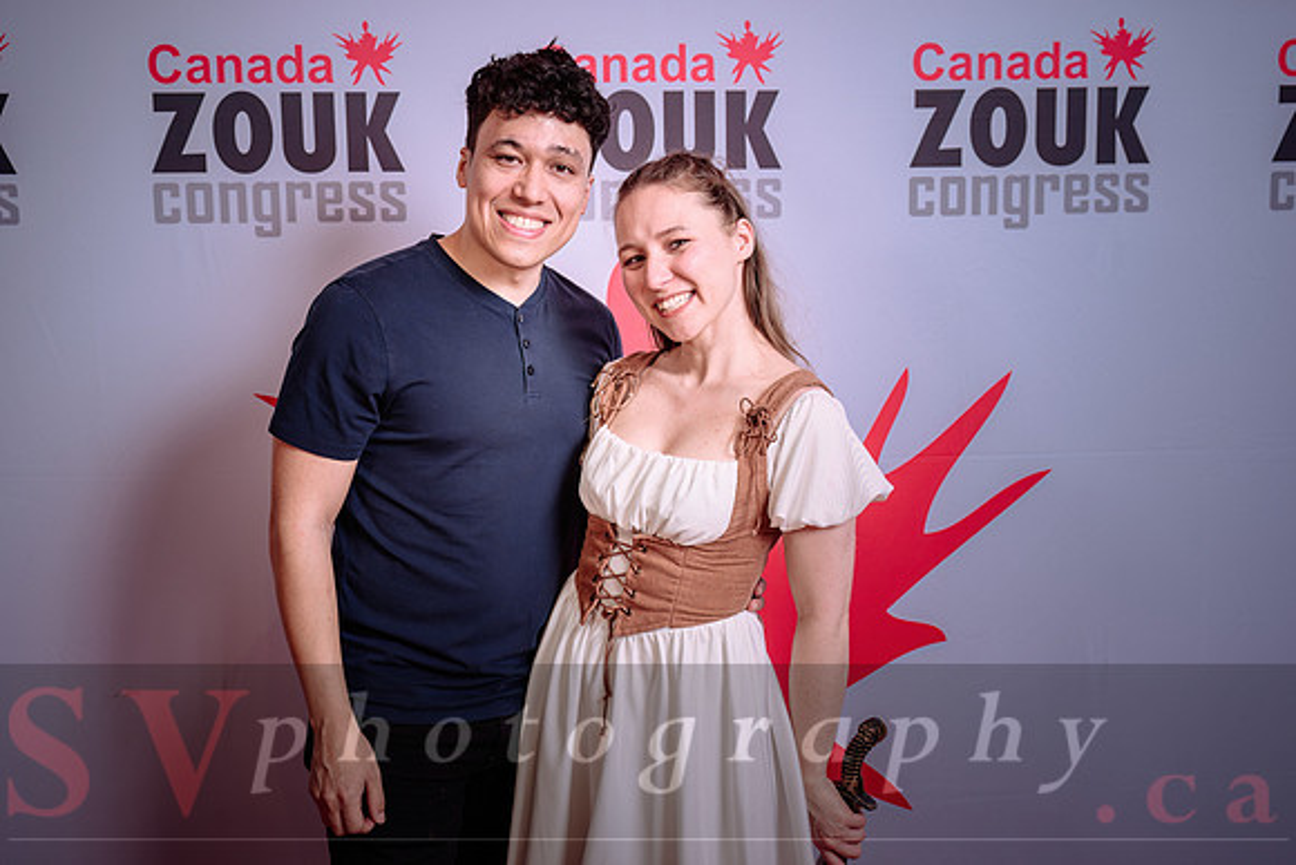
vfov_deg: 33.4
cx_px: 648
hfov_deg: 48.4
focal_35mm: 40
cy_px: 432
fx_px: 1443
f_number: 5
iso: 100
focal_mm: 38
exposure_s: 1/160
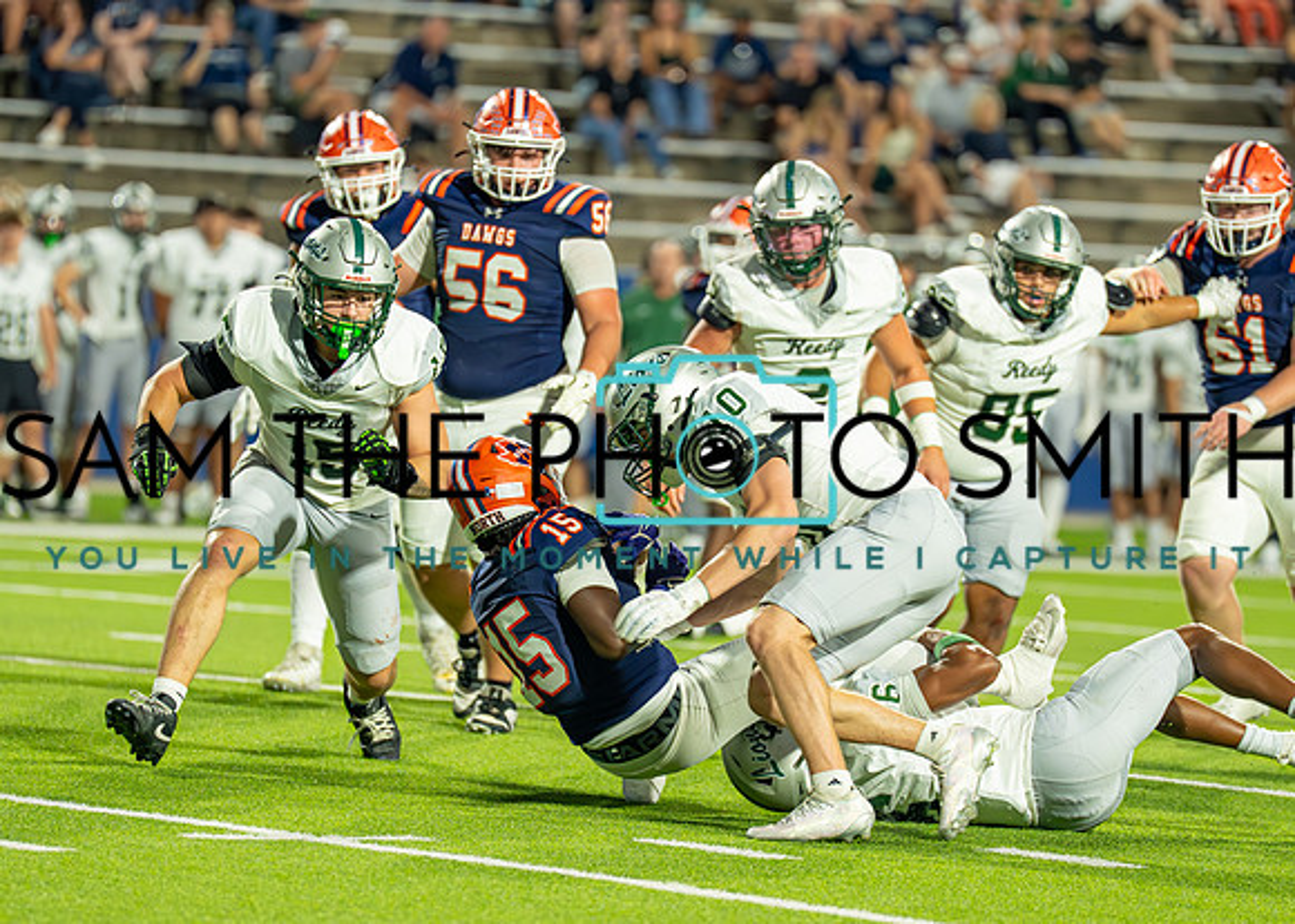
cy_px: 534
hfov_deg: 6.4
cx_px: 662
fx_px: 11608
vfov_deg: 4.6
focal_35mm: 316
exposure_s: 1/1250
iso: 2500
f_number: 2.8
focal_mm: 200
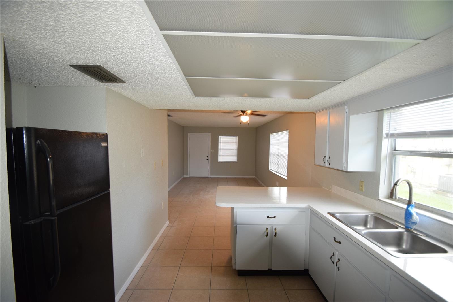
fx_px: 189
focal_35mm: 15
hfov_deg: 100.4
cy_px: 151
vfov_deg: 77.3
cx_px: 226
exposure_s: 1/80
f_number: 4.5
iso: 800
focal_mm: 10
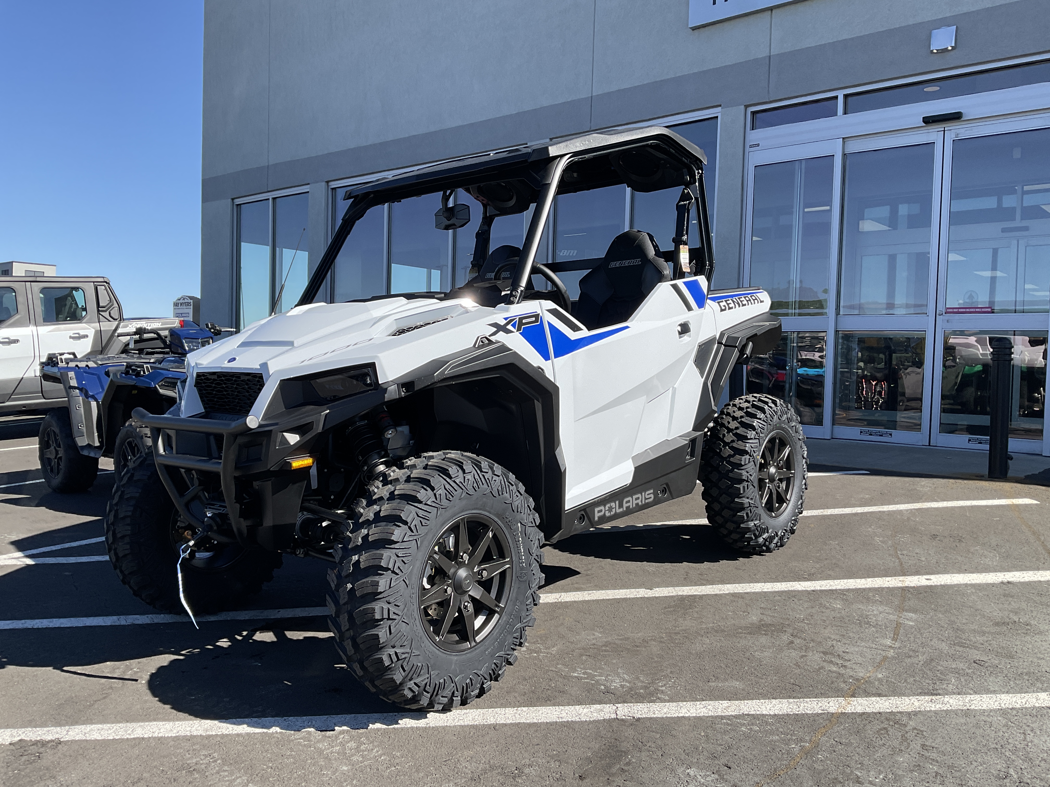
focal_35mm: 29
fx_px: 880
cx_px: 525
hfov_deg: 61.7
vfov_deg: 48.2
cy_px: 394
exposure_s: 1/1342
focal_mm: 3
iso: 16
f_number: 1.8
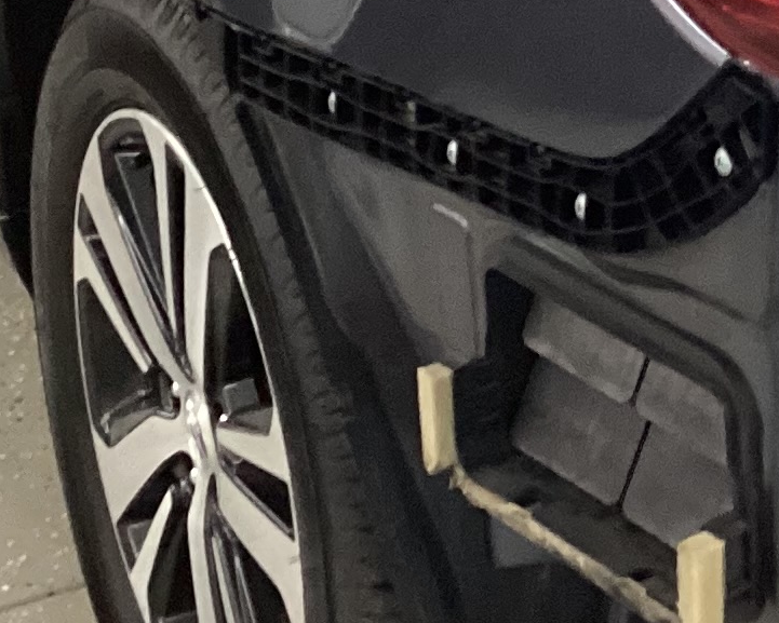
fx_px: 3159
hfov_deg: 13.5
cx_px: 1035
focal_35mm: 137
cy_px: -249
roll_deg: -1.2
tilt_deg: -17.9
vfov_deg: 10.9
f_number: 2.4
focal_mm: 3.3
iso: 320
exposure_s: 1/33
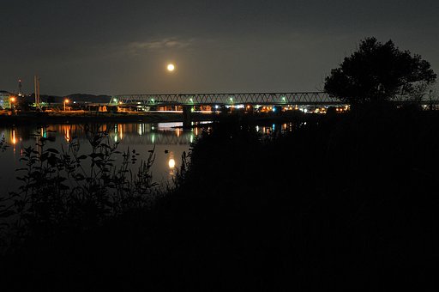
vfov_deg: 31.8
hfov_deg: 46.5
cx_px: 220
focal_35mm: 42
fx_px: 512
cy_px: 146
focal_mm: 28
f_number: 8
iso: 400
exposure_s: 8
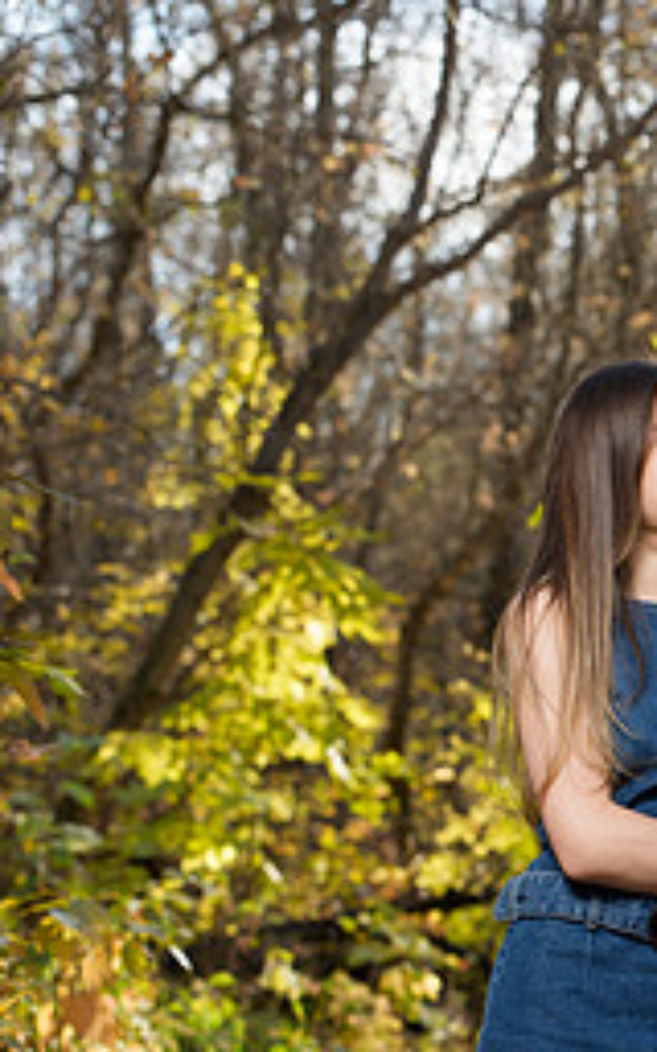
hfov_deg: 8.9
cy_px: 697
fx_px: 4039
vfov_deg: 14.8
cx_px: 1170
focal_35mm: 141
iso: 400
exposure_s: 1/160
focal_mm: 61
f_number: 3.5
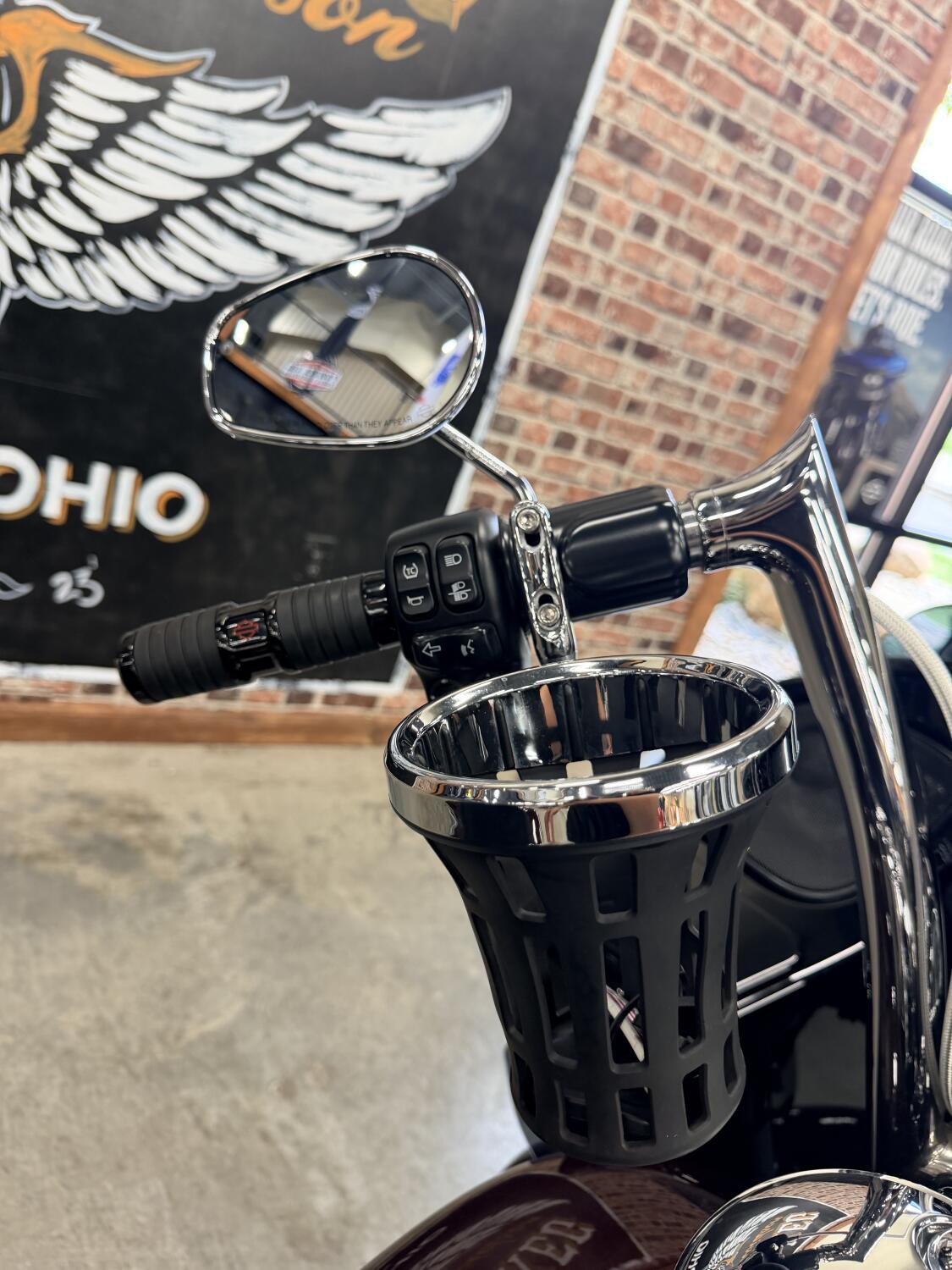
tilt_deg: -21.0
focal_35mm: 24
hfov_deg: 56.8
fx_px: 880
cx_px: 476
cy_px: 635
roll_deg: -19.2
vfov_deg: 71.6
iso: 200
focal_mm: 6.76
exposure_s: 1/60
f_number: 1.78
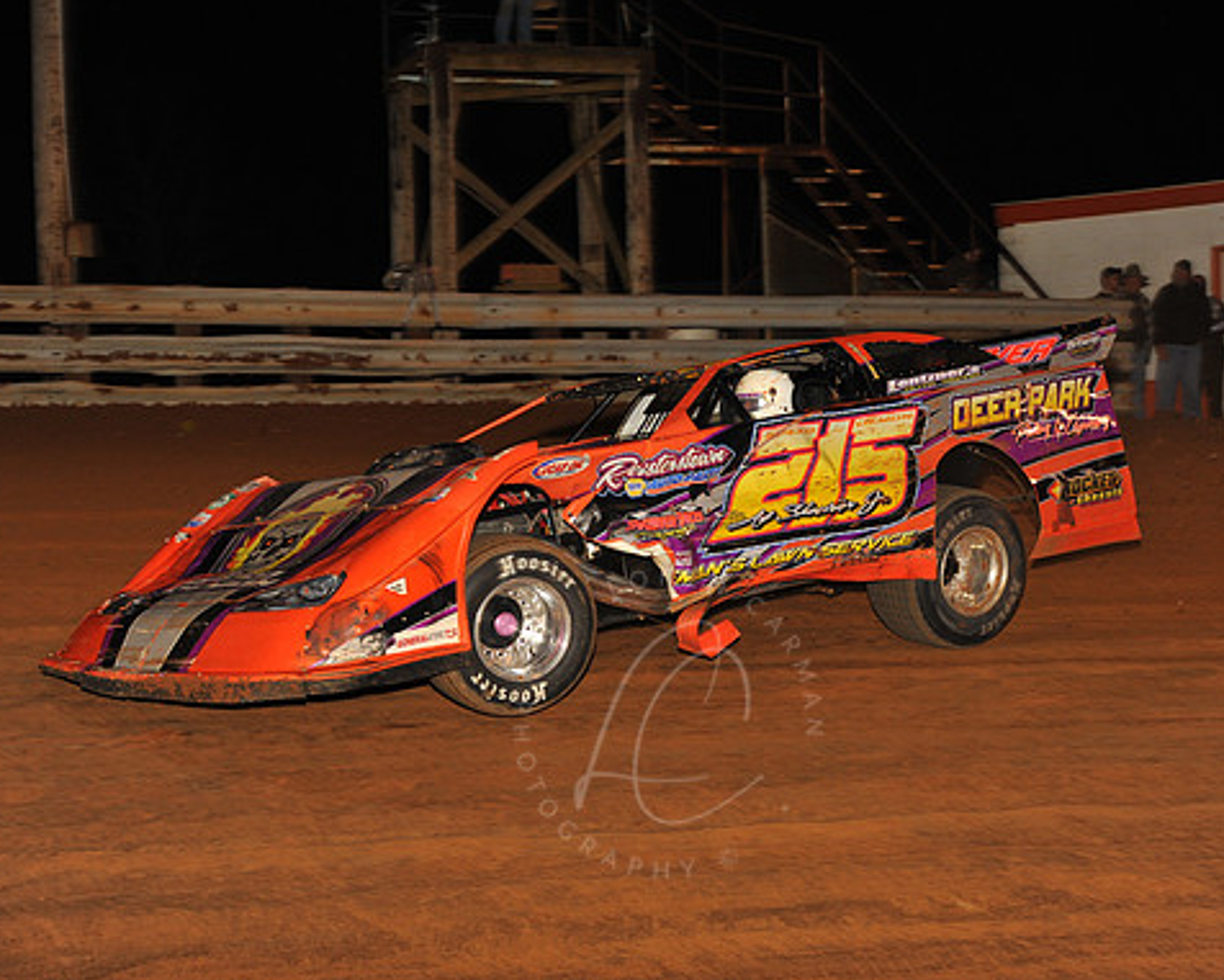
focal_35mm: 80
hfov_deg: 23.8
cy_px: 486
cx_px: 666
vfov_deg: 19.2
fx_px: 2899
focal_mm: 70
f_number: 7.1
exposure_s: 1/320
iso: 800
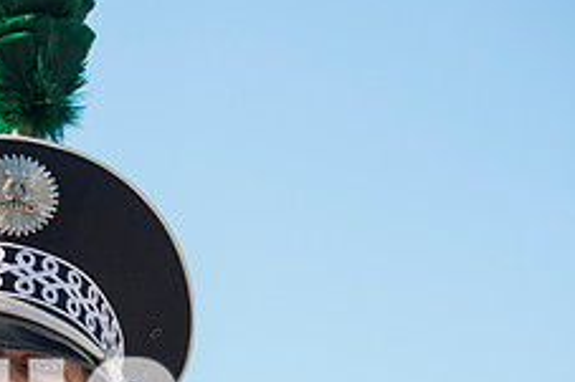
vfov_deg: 7.1
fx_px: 3064
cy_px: 476
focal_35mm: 192
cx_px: -13
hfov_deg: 10.6
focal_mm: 75
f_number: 4.5
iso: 200
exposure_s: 1/1000
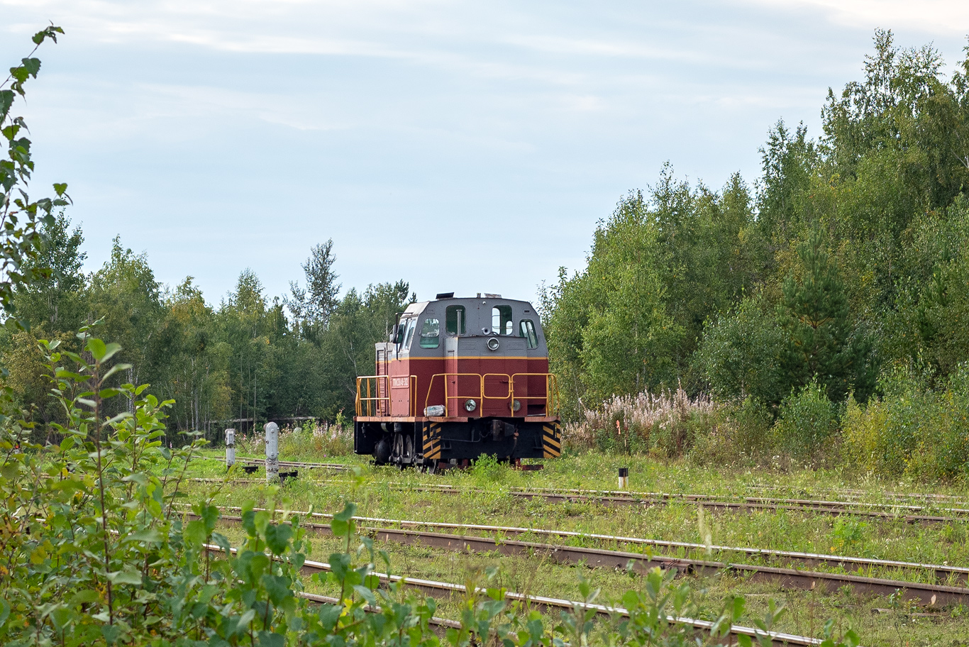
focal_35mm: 50
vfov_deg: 27.0
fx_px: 1346
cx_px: 484
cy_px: 324
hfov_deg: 39.6
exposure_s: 1/400
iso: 200
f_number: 7.1
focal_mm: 50
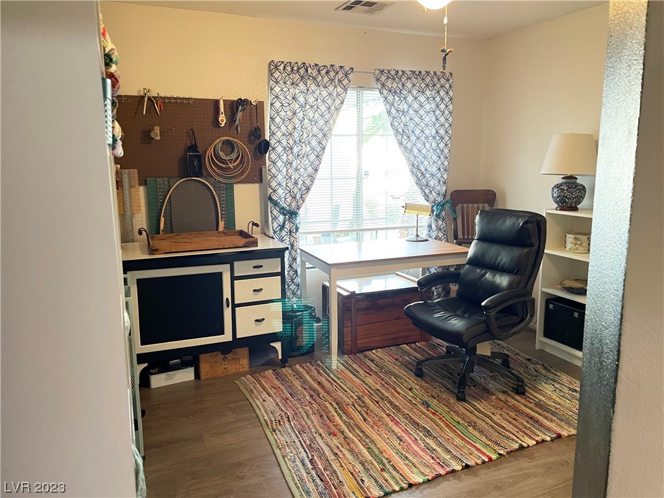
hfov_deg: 67.3
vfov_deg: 53.1
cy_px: 249
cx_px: 332
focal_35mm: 26
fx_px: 499
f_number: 1.6
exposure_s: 1/60
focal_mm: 4.2
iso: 250
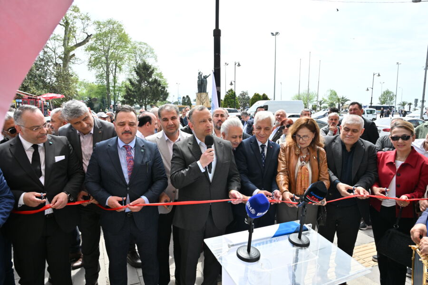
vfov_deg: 53.1
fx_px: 285
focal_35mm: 24
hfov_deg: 73.7
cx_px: 214
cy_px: 142
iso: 200
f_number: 8
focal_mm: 24
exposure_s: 1/250
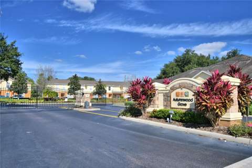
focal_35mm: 27
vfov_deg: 47.8
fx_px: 189
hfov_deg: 67.4
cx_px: 126
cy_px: 84
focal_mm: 18
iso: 100
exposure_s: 1/1250
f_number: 5.6
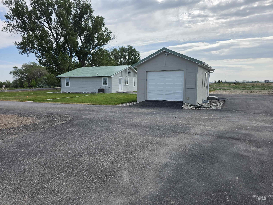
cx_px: 136
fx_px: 181
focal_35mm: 23
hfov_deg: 73.9
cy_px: 102
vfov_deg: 58.9
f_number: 1.7
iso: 80
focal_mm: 6.3
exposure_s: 1/5958
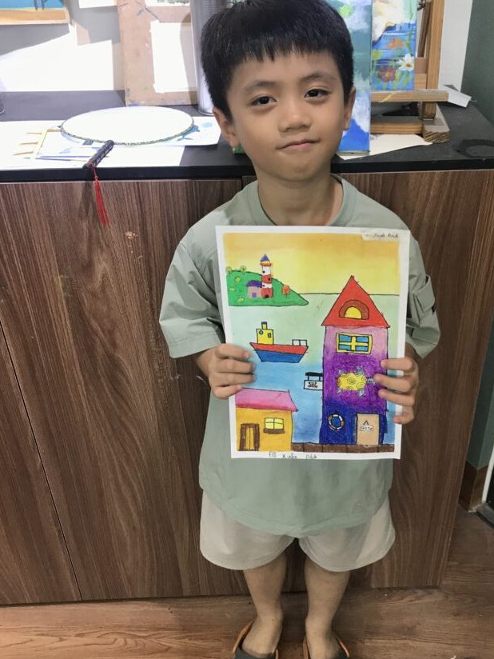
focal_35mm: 34
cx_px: 291
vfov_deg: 53.9
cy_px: 308
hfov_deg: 41.6
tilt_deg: -31.2
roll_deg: +0.1
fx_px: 647
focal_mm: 3.99
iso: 25
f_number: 1.8
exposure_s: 1/33
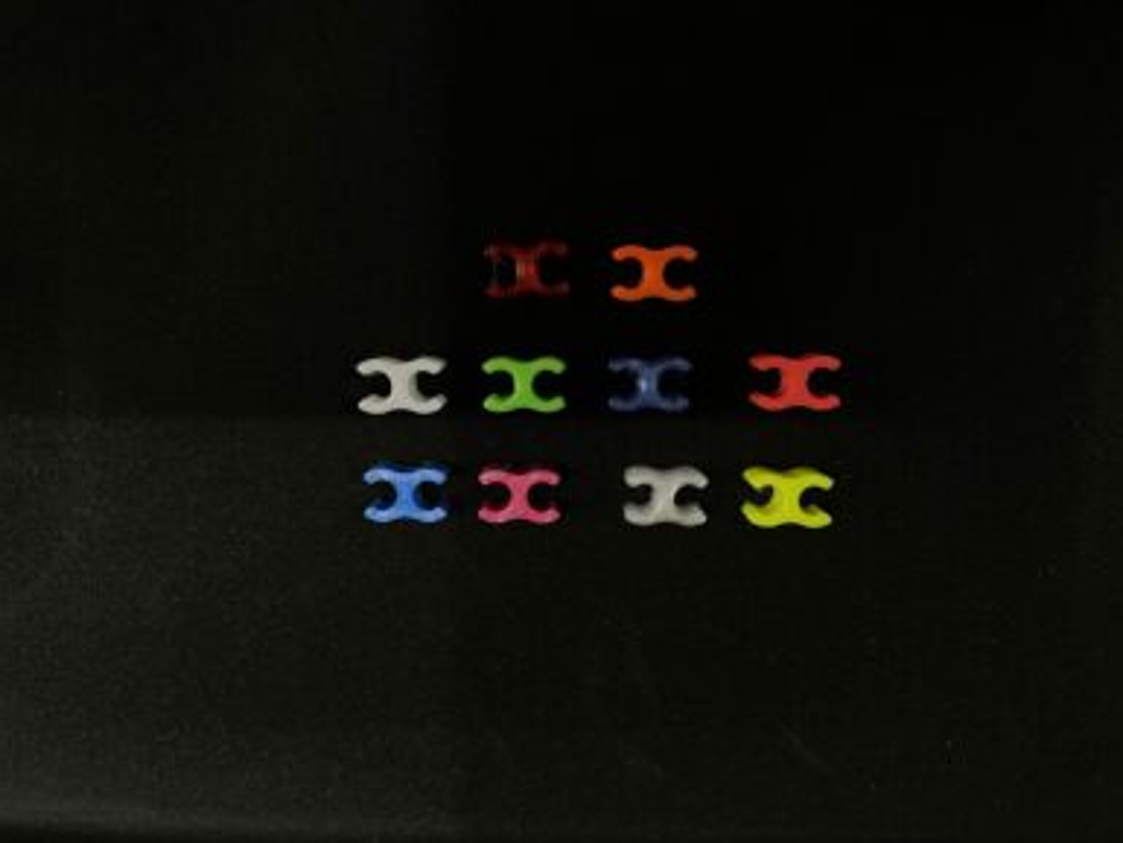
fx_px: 876
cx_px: 572
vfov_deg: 51.4
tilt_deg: -83.2
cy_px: 408
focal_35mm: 27
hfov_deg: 65.3
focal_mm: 4.2
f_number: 1.6
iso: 250
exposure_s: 1/50
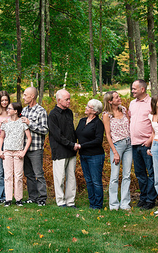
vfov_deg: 15.7
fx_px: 916
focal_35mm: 133
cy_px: 124
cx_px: 56
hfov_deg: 9.8
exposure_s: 1/250
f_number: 8
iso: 640
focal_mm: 82
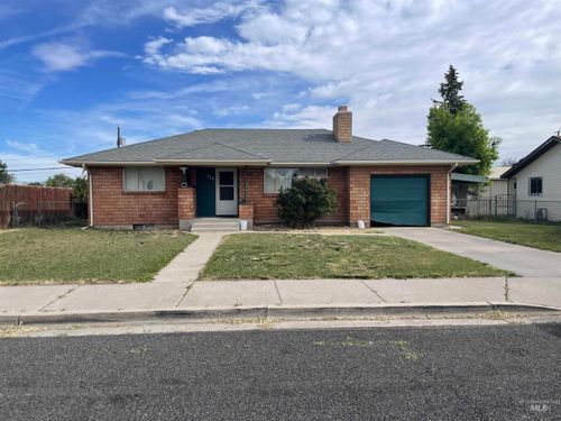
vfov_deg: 53.1
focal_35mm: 26
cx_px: 280
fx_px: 421
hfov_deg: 67.3
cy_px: 210
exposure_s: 1/3610
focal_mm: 4.2
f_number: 1.6
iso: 32
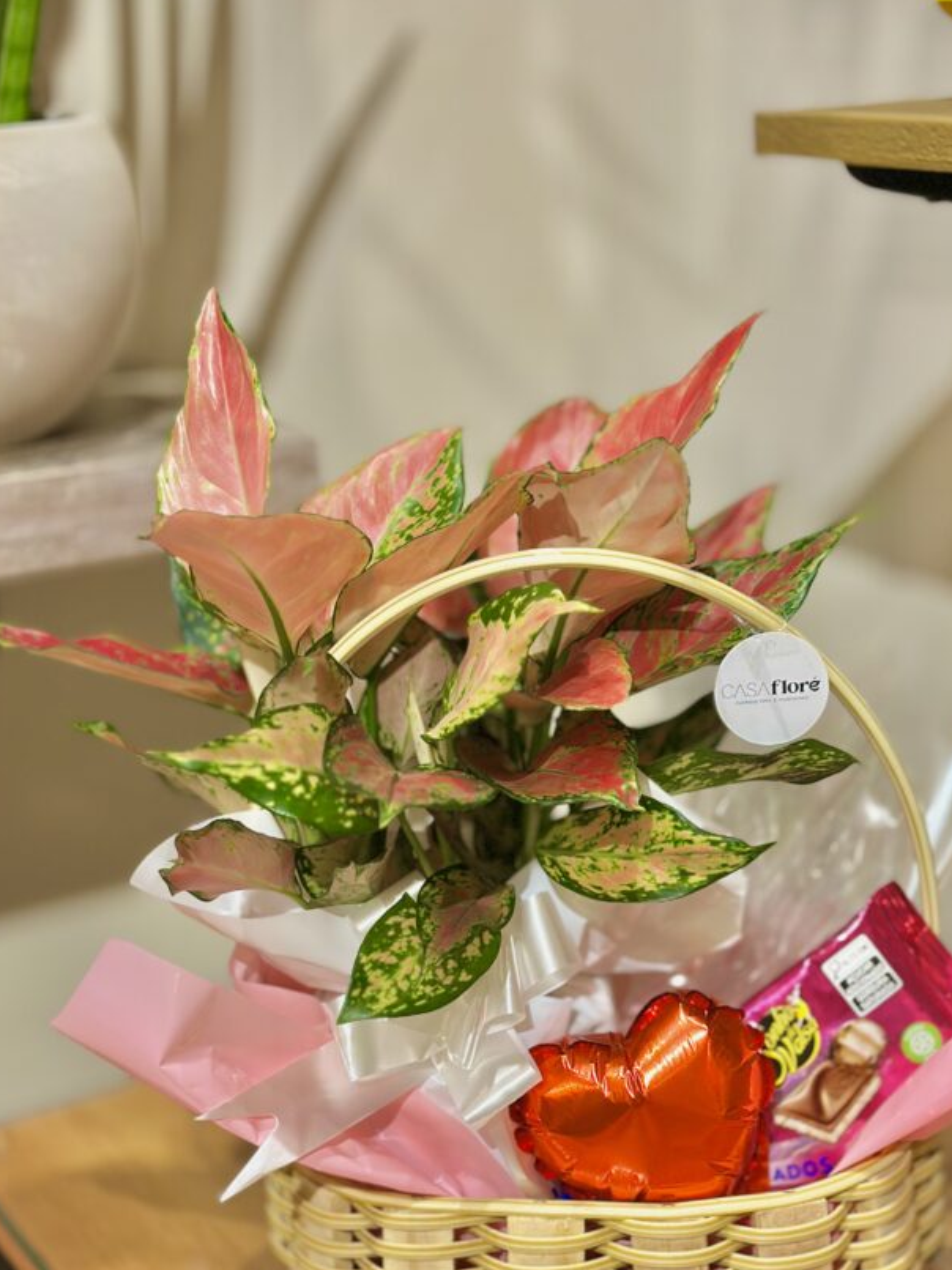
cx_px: 563
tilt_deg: -18.7
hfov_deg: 24.0
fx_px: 2238
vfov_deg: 31.6
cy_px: 741
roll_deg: +1.5
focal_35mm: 61
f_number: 1.78
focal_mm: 6.86
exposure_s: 1/60
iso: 200
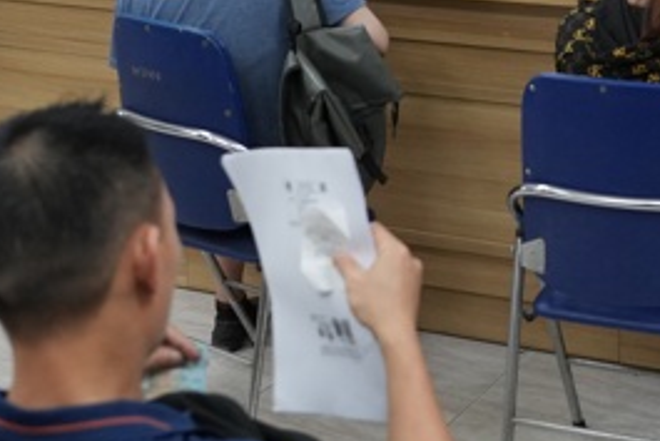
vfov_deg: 14.5
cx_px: 540
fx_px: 1596
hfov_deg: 23.0
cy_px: -242
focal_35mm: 87
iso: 1250
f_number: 2.8
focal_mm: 24
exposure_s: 1/200
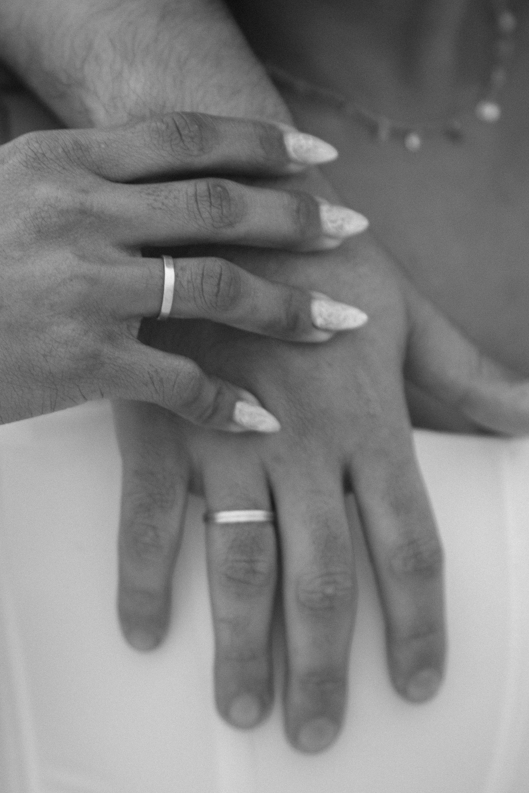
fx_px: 4805
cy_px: 300
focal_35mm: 218
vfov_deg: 9.4
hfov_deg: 6.3
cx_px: 102
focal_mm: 85
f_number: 2
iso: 400
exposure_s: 1/100
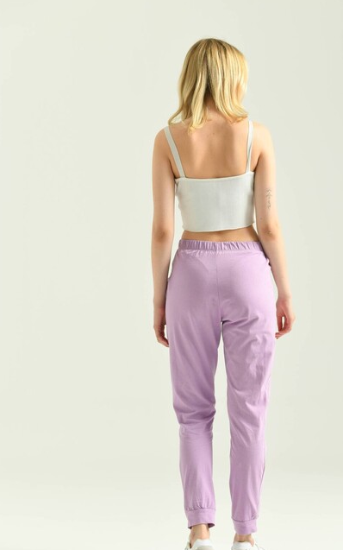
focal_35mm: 90
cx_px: 204
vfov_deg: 23.0
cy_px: 305
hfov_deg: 14.5
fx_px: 1346
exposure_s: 1/160
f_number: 5.6
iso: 125
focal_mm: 75
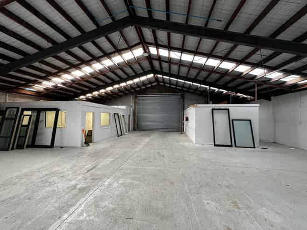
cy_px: 115
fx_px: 124
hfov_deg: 102.1
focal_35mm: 14
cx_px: 154
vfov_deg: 85.6
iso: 100
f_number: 2.2
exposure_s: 1/100
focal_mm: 2.22
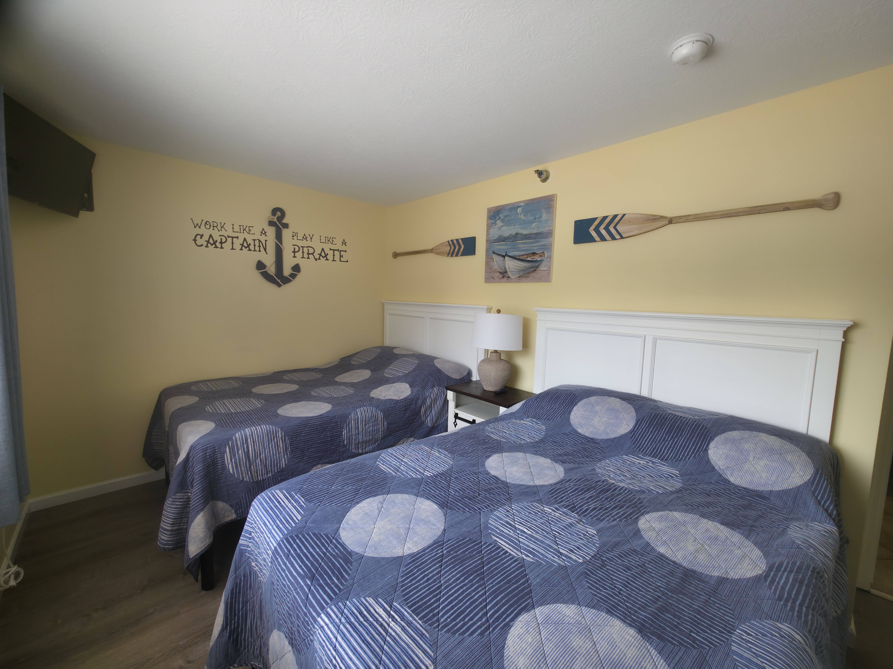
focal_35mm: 13
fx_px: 335
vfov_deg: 89.9
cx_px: 446
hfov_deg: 106.2
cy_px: 334
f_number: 1.9
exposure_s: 1/60
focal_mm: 2.2
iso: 20
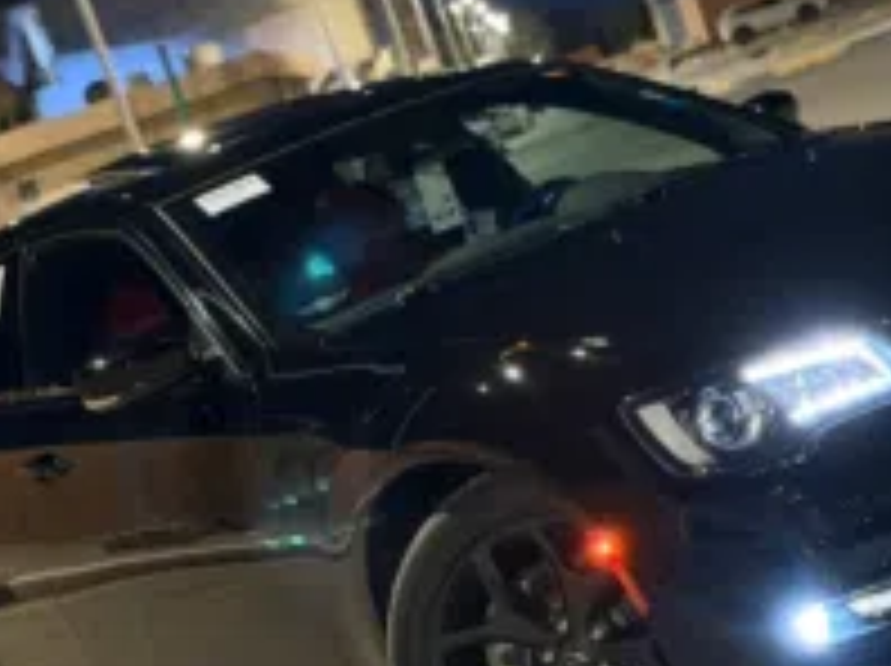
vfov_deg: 15.2
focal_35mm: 97
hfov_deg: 20.2
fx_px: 2494
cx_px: 549
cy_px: 432
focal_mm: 6.76
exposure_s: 1/25
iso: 800
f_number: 1.78
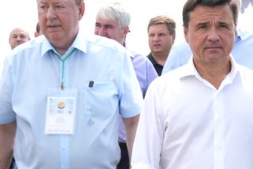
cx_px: 194
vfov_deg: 14.0
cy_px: 95
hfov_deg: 20.6
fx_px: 689
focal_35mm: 98
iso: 250
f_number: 10
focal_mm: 45
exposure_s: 1/200
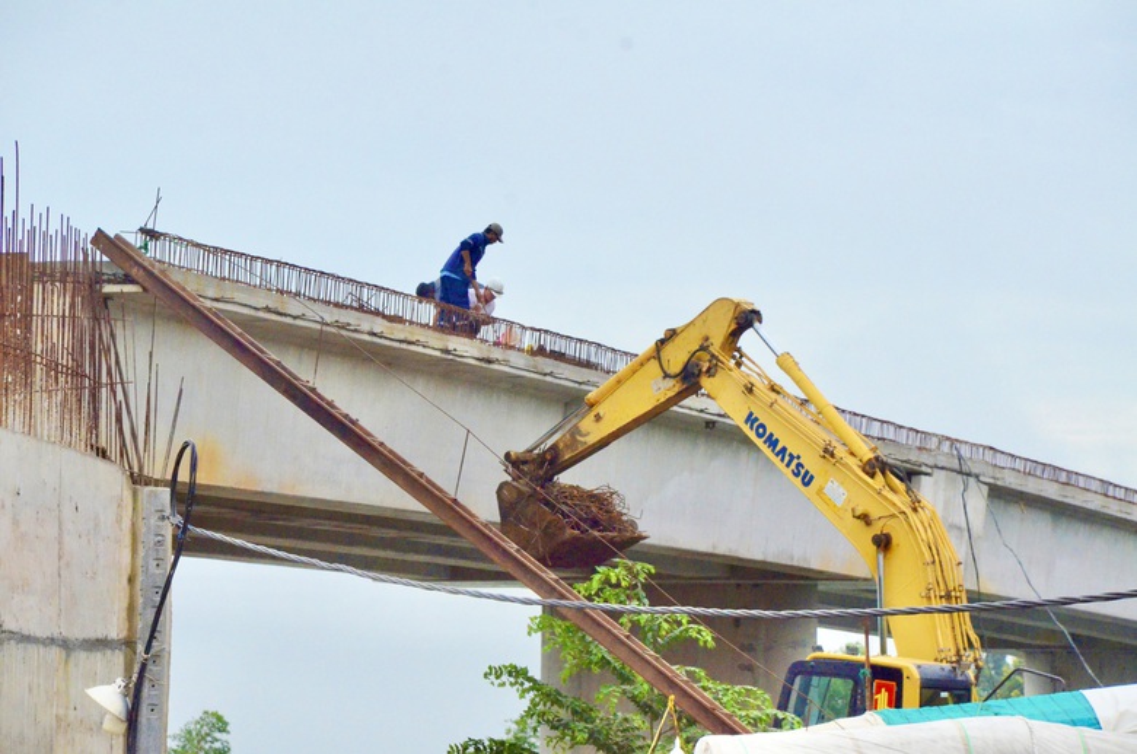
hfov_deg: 10.2
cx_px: 568
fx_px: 6384
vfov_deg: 6.8
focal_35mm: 202
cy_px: 377
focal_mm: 135
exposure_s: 1/2000
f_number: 11
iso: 3200
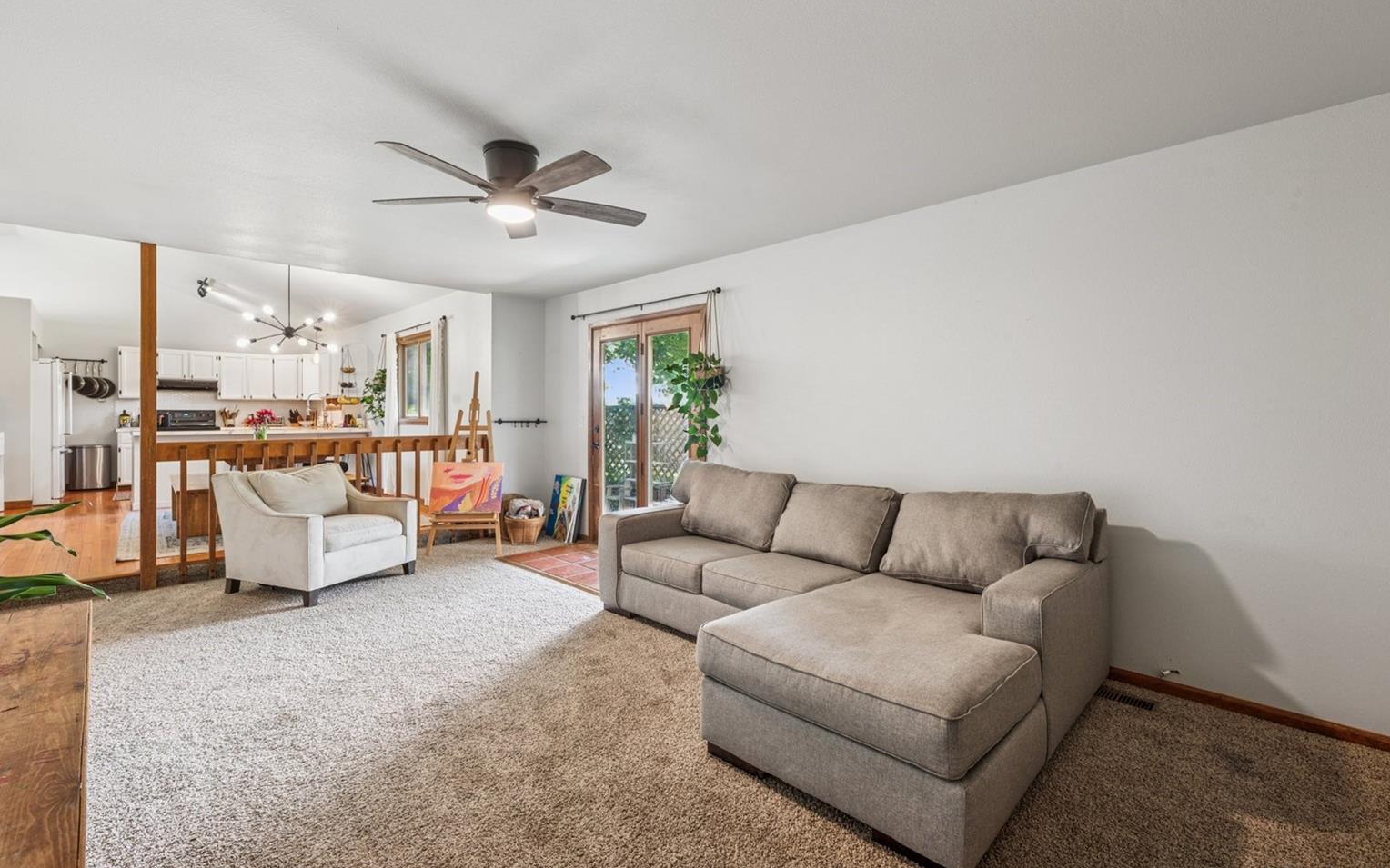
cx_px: 684
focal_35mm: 16
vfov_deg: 71.2
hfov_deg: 97.8
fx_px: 606
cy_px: 414
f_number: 11
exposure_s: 2
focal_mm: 15
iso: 100
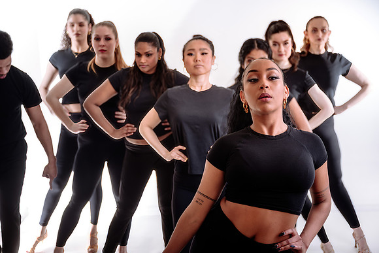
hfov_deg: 40.1
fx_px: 519
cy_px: 117
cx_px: 203
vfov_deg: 27.4
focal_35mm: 49
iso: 64
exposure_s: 1/200
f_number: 2.8
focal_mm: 46
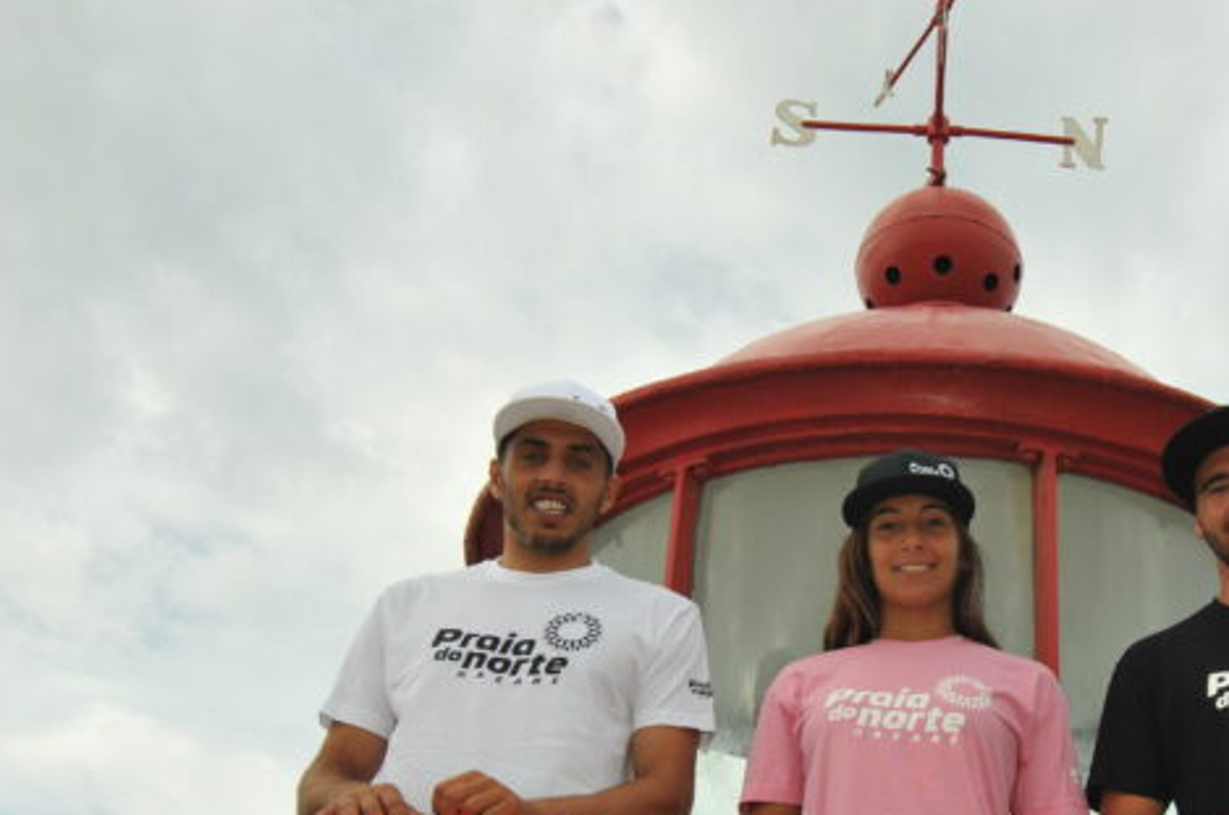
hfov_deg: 40.1
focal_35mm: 48
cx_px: 920
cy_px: 563
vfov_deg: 27.7
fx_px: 1636
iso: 200
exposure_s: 1/250
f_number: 10
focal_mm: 20
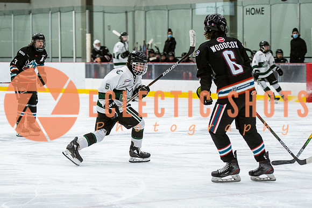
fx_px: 1357
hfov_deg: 13.1
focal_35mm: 157
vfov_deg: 8.8
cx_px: 127
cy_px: 102
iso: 1600
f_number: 2.8
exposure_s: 1/640
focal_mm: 86
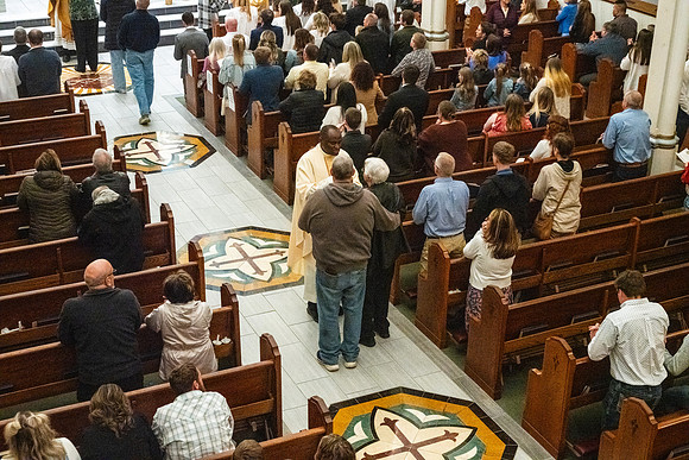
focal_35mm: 53
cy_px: 230
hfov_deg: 37.5
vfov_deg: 25.5
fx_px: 1015
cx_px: 344
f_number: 9
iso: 5000
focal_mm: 53
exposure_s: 1/60
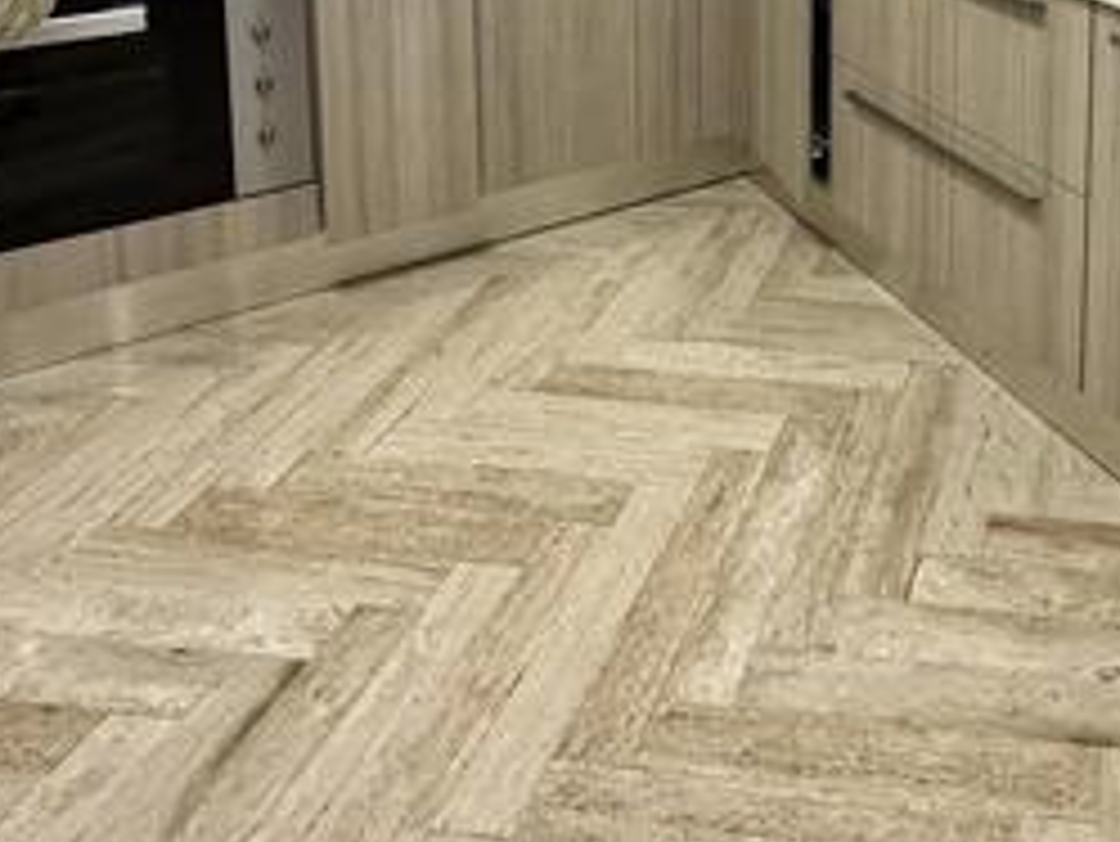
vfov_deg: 32.1
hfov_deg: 45.5
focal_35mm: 36
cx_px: 1048
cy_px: -198
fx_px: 1165
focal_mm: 2.22
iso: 200
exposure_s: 1/108
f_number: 2.2
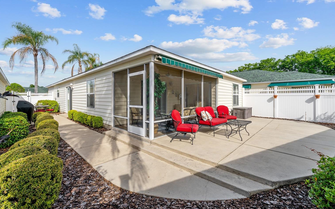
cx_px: 167
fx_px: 137
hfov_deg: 101.5
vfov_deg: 74.7
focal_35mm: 15
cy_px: 96
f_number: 8
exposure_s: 1/800
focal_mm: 14
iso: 200
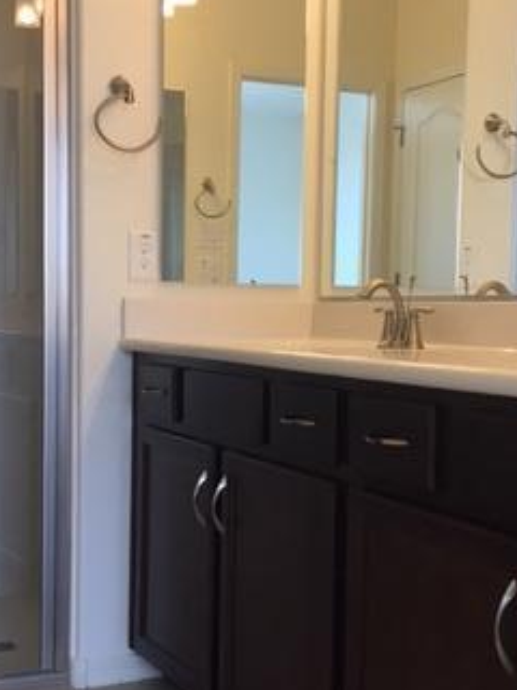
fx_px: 1155
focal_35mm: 58
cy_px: 392
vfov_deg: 33.2
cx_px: 263
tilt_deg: -4.2
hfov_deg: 25.2
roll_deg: +0.1
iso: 25
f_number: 2.2
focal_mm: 4.15
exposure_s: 1/30
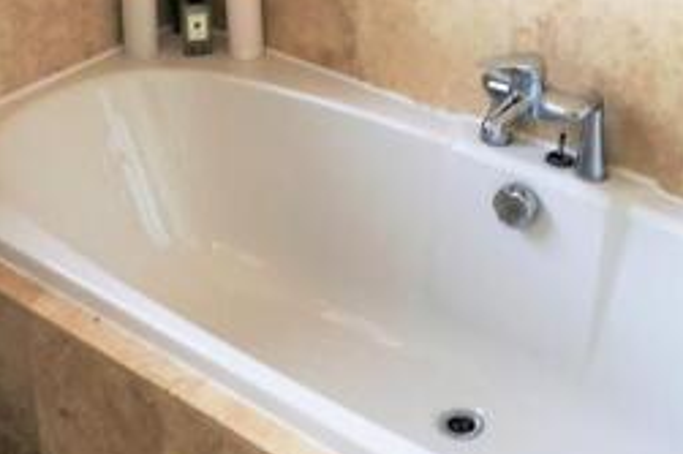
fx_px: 1327
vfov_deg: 19.4
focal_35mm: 70
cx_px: 222
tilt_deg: -31.3
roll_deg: +2.0
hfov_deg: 28.7
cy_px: 175
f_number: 2.2
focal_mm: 4.15
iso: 25
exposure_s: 1/39
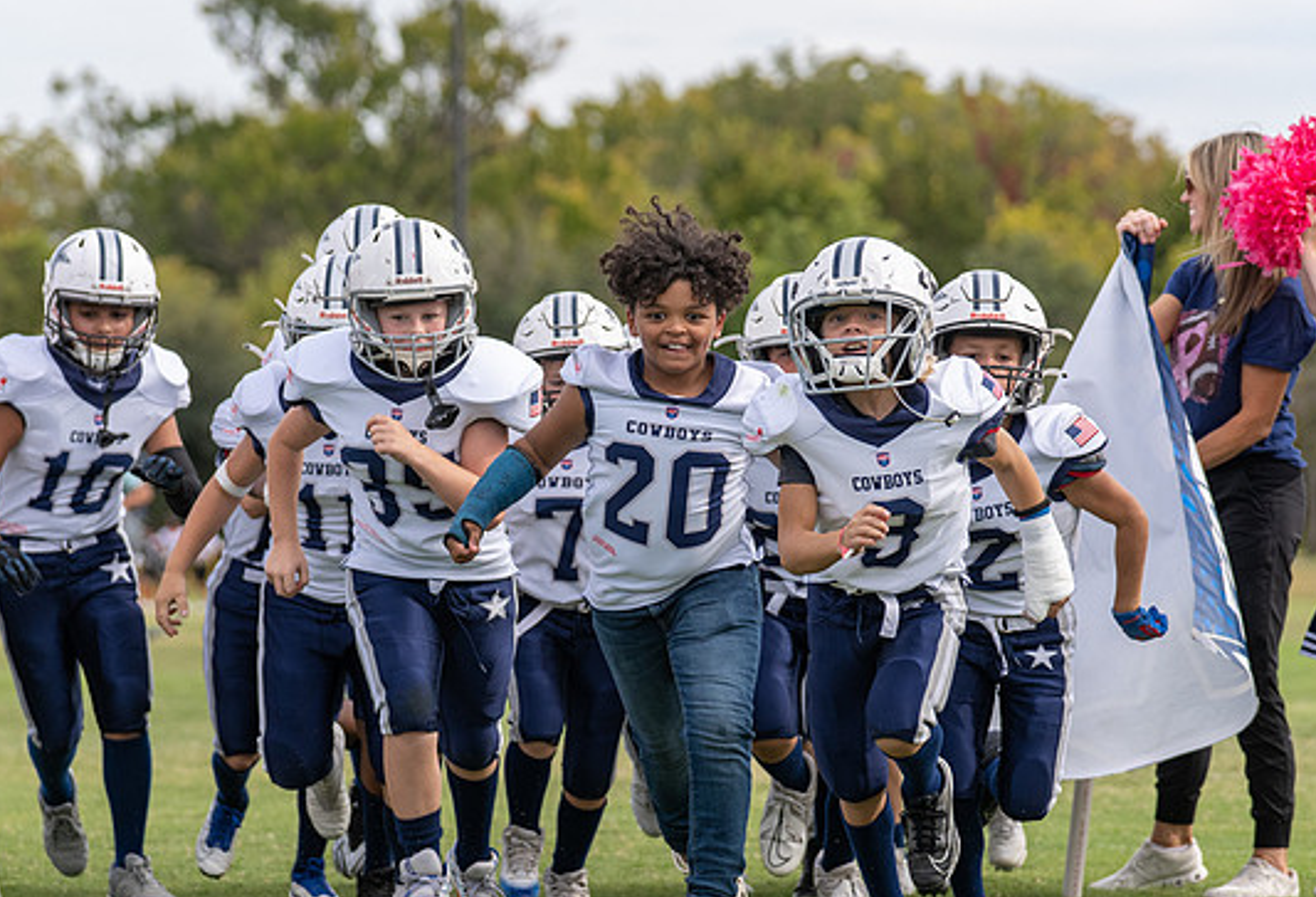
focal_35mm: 204
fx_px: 7507
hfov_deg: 10.0
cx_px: 570
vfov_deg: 6.8
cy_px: 545
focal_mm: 108
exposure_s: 1/1600
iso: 250
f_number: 3.5
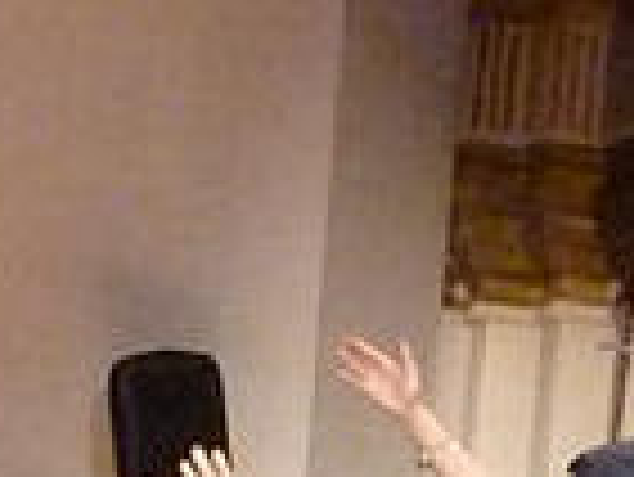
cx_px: 472
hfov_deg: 4.2
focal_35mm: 473
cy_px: 864
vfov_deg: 3.1
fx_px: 8670
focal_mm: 18.7
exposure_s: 1/30
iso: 3200
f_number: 5
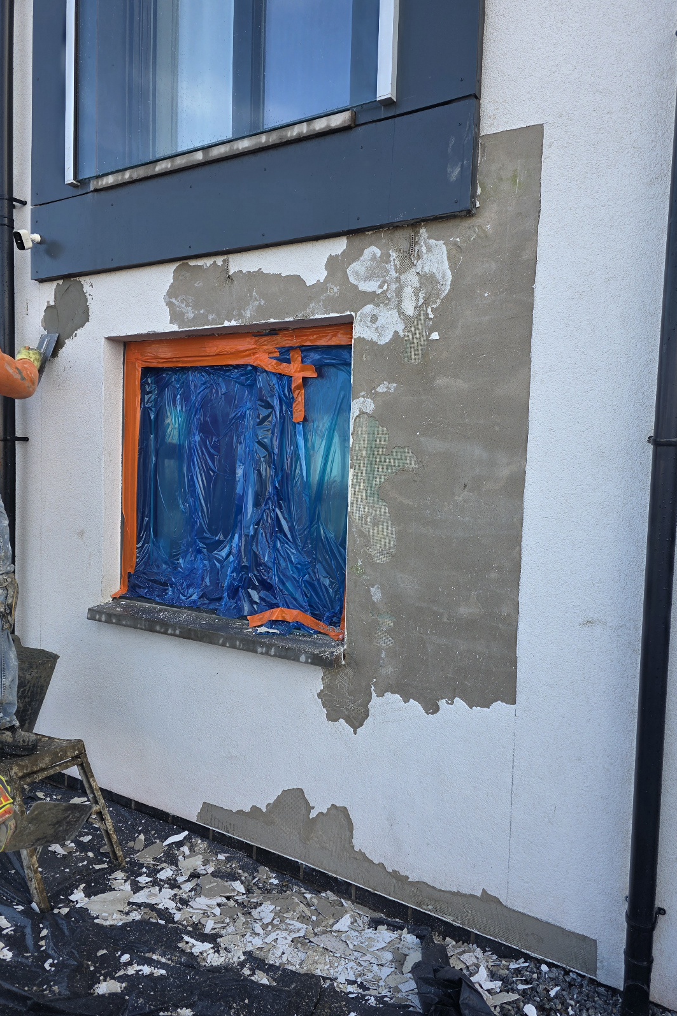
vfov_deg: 73.7
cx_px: 350
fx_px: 677
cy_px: 509
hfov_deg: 53.1
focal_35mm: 24
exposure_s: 1/370
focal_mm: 6.3
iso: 32
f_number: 1.7
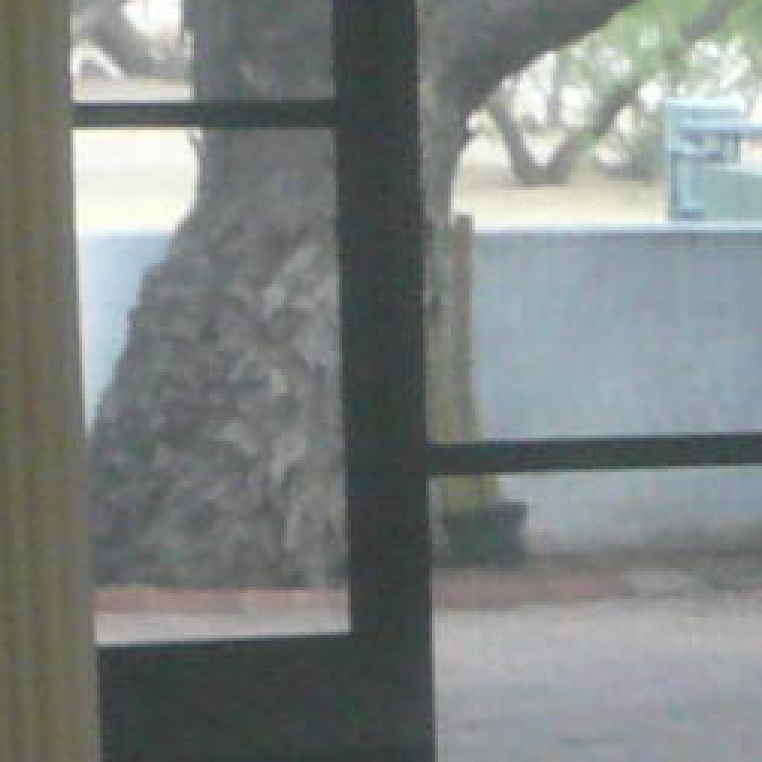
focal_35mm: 201
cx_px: 2216
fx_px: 5006
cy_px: 980
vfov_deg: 8.6
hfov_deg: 7.7
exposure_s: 1/15
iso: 125
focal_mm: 4.6
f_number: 2.8
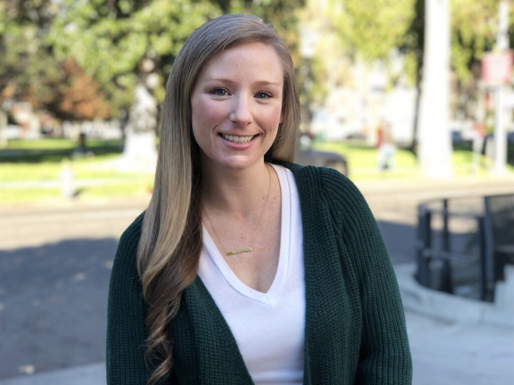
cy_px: 192
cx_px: 257
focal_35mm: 57
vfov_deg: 25.7
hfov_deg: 33.8
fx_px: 846
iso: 32
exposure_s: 1/120
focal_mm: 6.6
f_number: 2.8
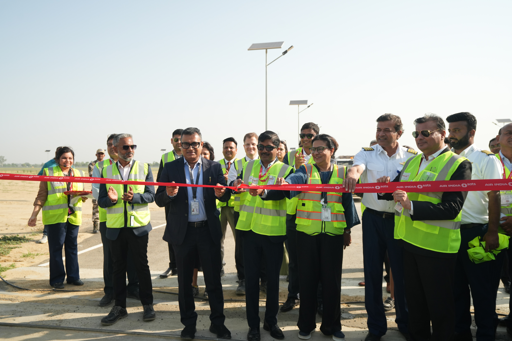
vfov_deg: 45.0
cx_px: 256
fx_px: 412
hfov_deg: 63.7
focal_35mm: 29
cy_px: 170
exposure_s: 1/1250
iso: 500
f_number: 5.6
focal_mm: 29
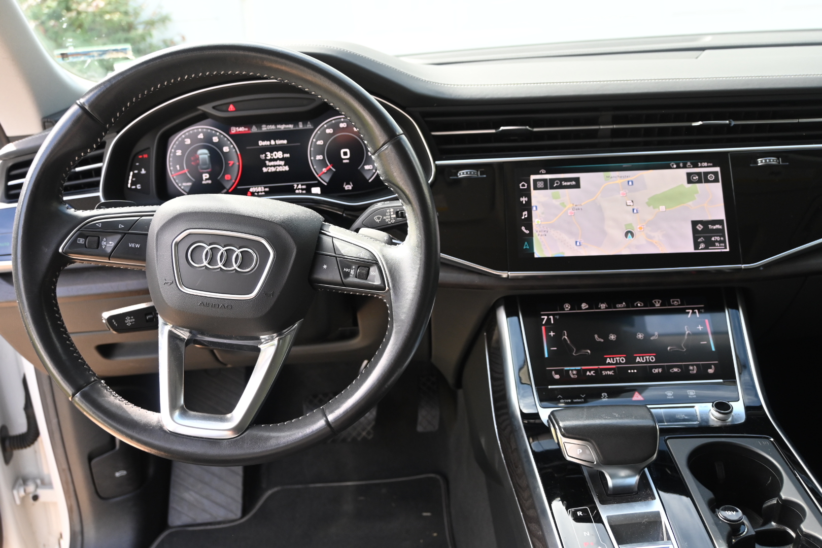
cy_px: 274
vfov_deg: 40.0
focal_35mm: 33
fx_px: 753
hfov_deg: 57.2
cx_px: 411
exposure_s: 1/200
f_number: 4
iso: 400
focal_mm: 22
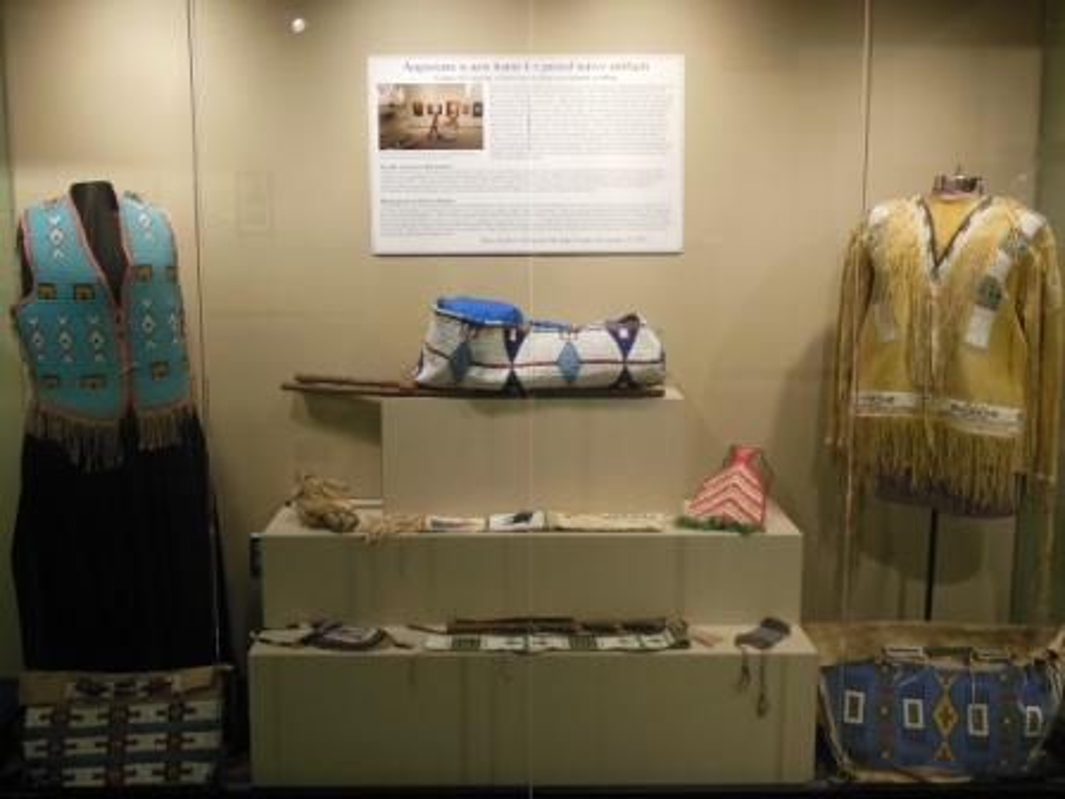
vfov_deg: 33.6
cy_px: 400
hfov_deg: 43.9
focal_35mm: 43
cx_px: 532
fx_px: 1323
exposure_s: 1/30
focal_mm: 7.7
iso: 250
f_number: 3.8
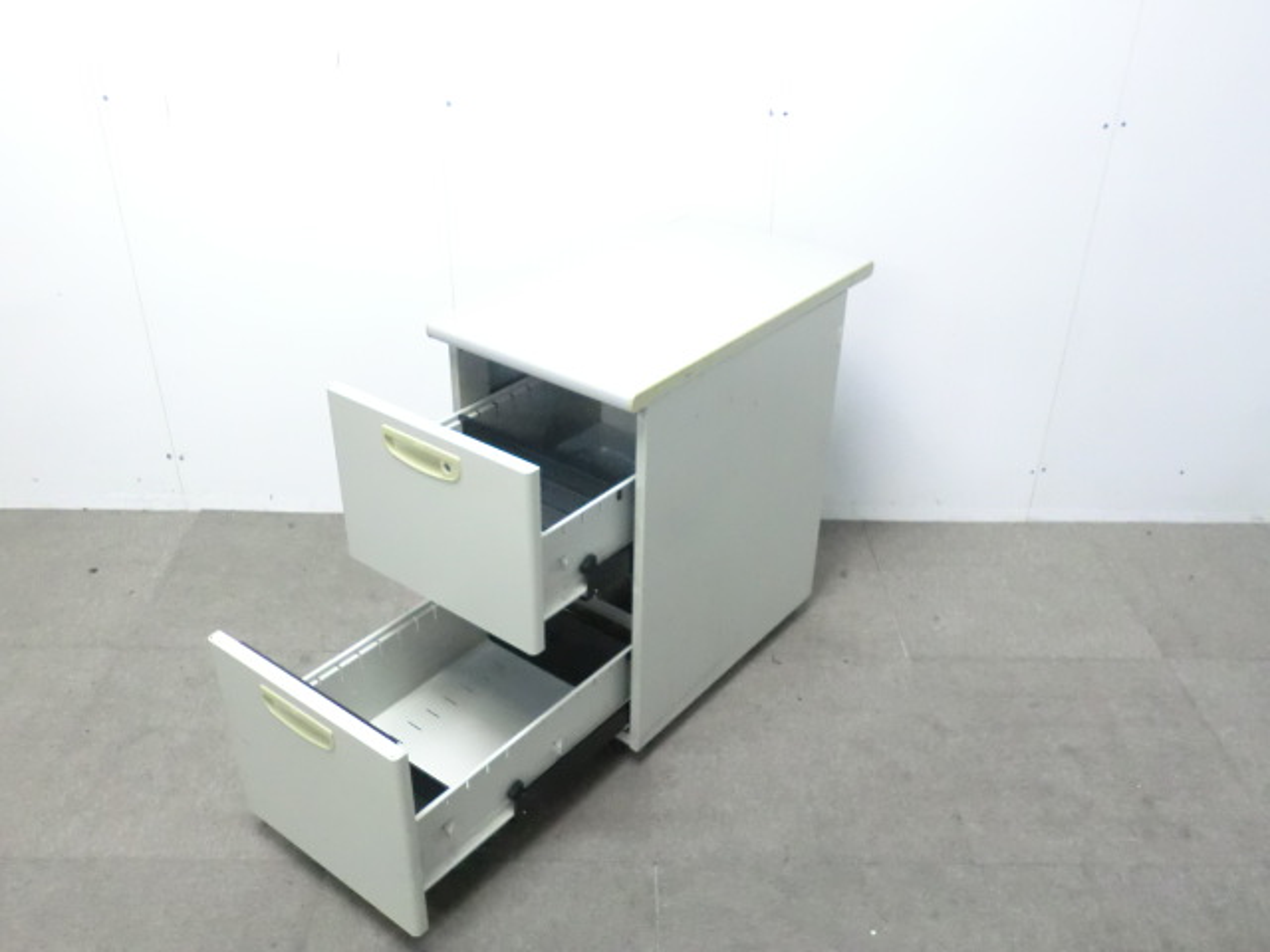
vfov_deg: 44.2
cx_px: 635
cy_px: 476
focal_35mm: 32
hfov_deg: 56.8
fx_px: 1174
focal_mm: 5.8
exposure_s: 1/30
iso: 800
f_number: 3.5
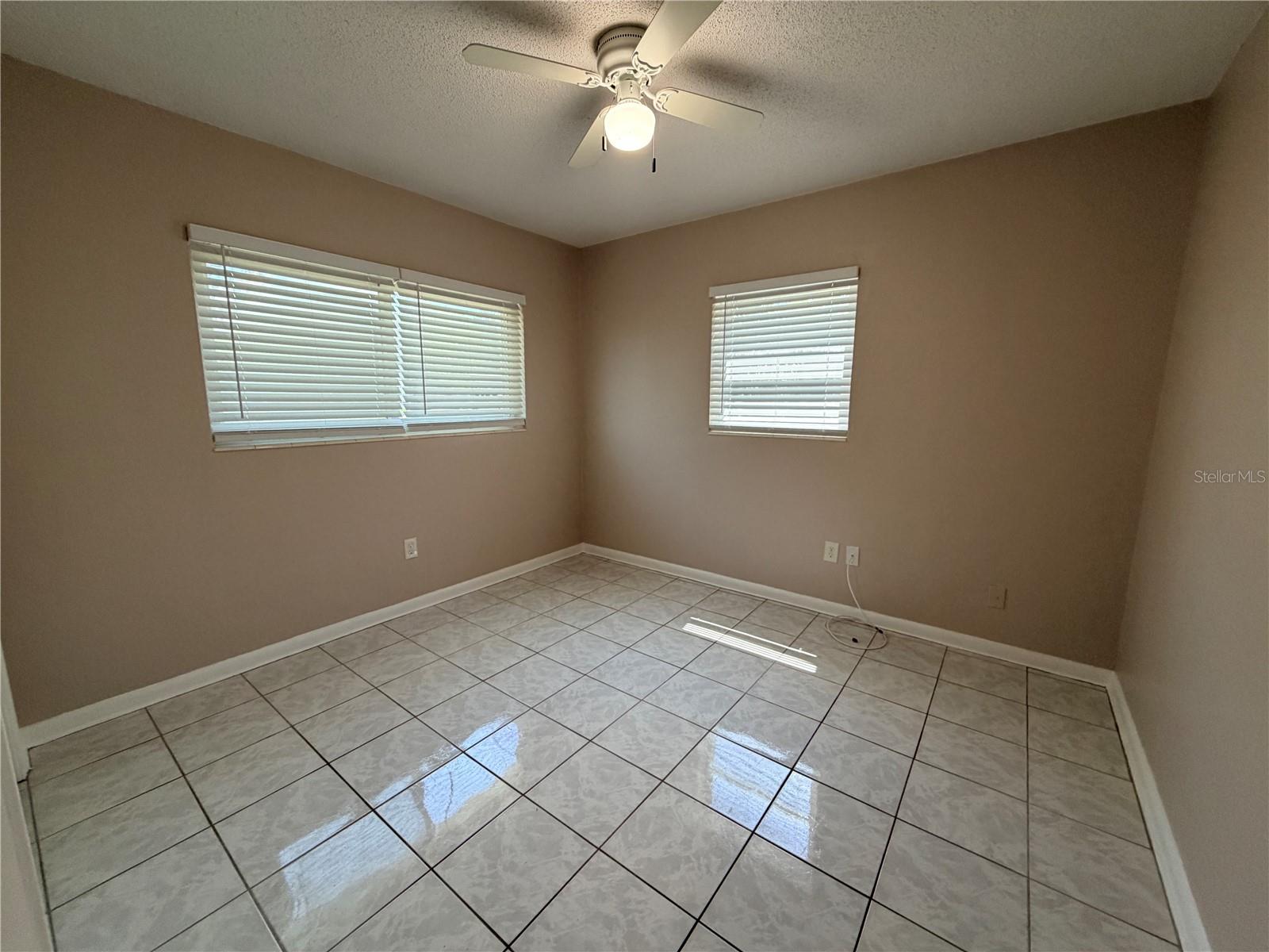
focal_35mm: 14
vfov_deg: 85.7
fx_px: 513
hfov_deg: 102.1
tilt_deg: -9.6
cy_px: 476
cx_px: 634
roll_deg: +0.0
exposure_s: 1/120
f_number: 2.2
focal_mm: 2.22
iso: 200
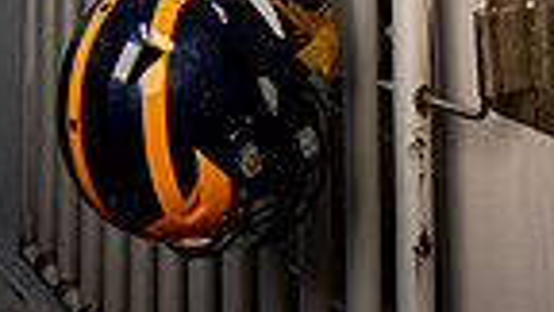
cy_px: -528
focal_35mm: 108
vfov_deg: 9.5
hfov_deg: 19.6
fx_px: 1587
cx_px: 431
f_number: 8
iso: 125
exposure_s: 1/250
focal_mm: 33
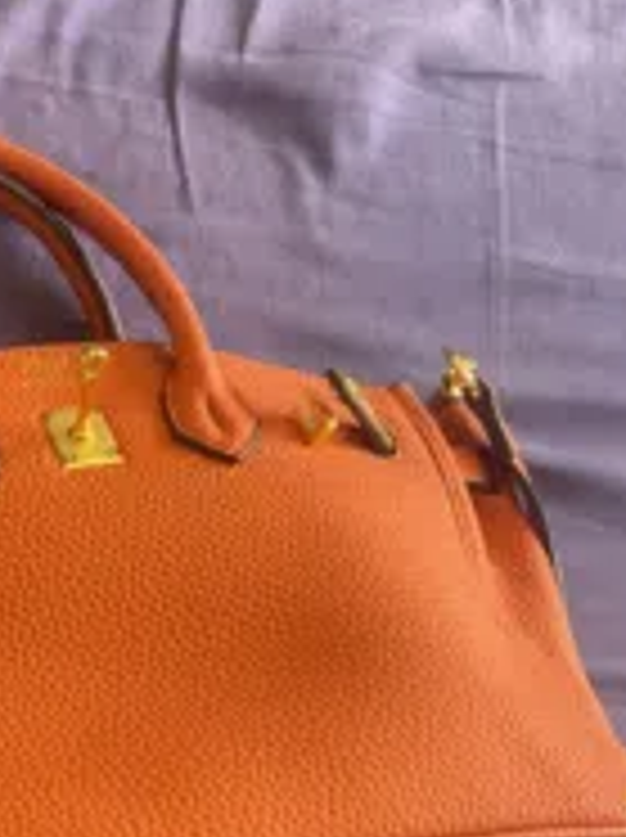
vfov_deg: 32.5
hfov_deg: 24.8
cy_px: 765
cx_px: 0
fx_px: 1353
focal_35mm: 56
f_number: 1.6
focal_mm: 4.2
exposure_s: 1/94
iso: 125
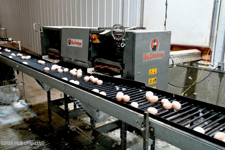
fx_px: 219
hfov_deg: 54.4
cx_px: 112
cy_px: 75
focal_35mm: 35
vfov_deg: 37.9
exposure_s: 1/40
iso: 2500
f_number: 6.3
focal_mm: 35
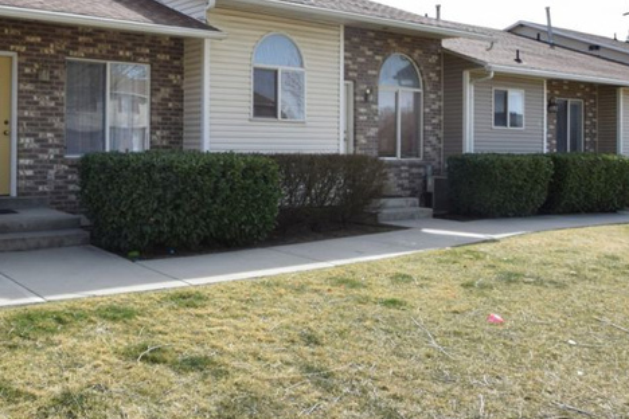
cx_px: 168
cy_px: 157
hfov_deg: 51.1
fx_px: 631
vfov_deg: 36.6
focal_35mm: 36
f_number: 10
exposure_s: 1/200
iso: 200
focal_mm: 11
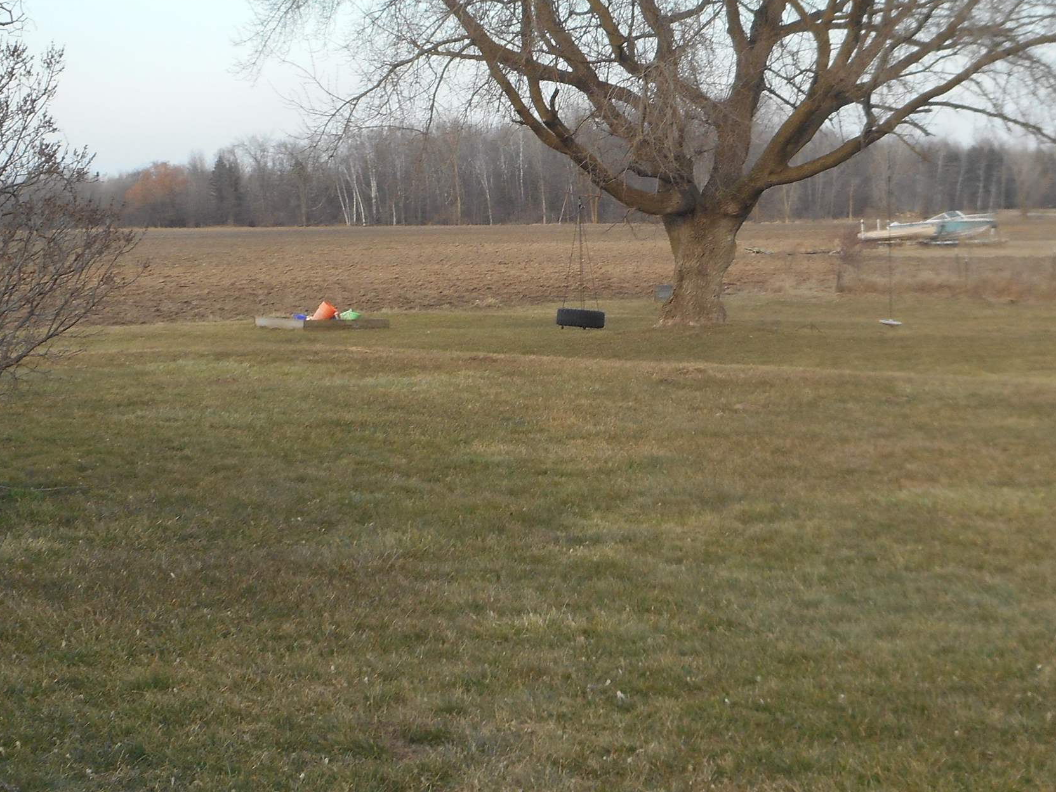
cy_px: 275
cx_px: 562
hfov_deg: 27.0
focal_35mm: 72
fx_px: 2196
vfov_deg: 20.4
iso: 80
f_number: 4.5
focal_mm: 6.9
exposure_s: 1/50
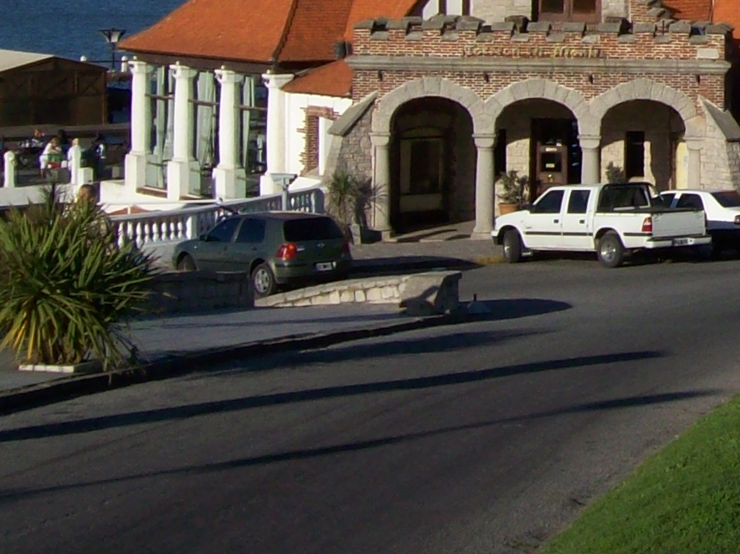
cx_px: 1015
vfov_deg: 12.4
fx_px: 2478
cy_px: -145
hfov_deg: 15.9
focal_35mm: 116
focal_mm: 6
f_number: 4.8
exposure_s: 1/915
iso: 80
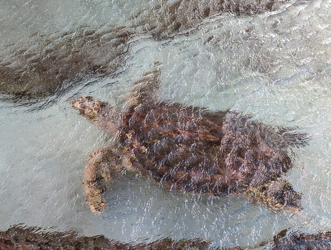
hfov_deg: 38.9
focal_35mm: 49
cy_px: 125
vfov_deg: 29.7
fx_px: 469
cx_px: 166
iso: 477
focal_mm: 6.9
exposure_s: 1/1095
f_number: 1.68
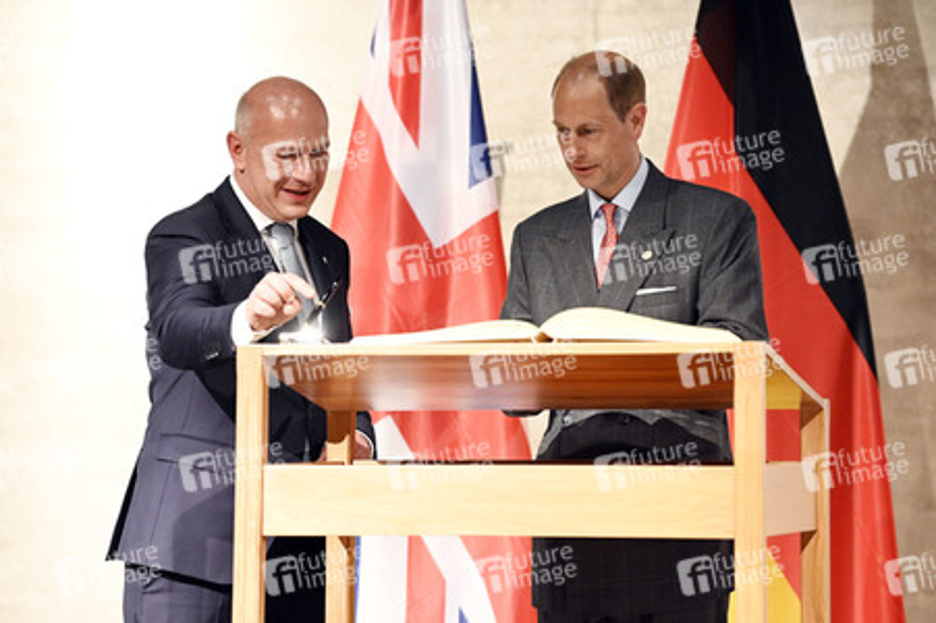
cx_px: 468
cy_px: 312
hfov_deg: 10.3
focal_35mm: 200
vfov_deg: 6.9
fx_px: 5196
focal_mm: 200
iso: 6400
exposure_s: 1/500
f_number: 4
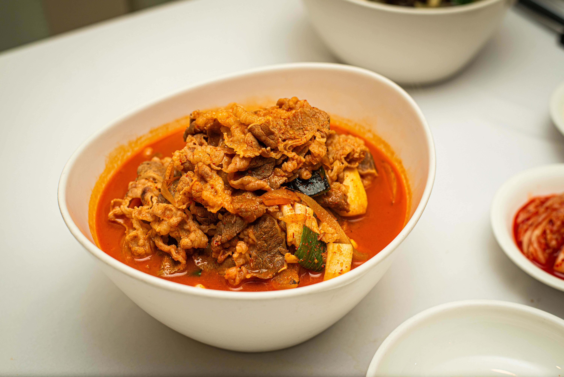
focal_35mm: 50
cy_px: 188
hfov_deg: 39.6
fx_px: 784
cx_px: 282
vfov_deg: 27.0
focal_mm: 50
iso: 320
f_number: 2.8
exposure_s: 1/250
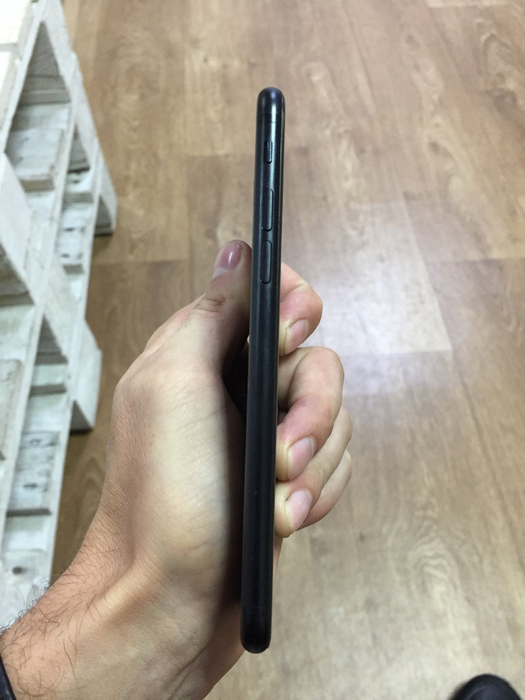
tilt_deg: -54.6
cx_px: 262
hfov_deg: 48.2
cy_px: 350
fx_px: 586
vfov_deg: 61.7
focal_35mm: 29
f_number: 2.2
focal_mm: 4.15
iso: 200
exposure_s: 1/33
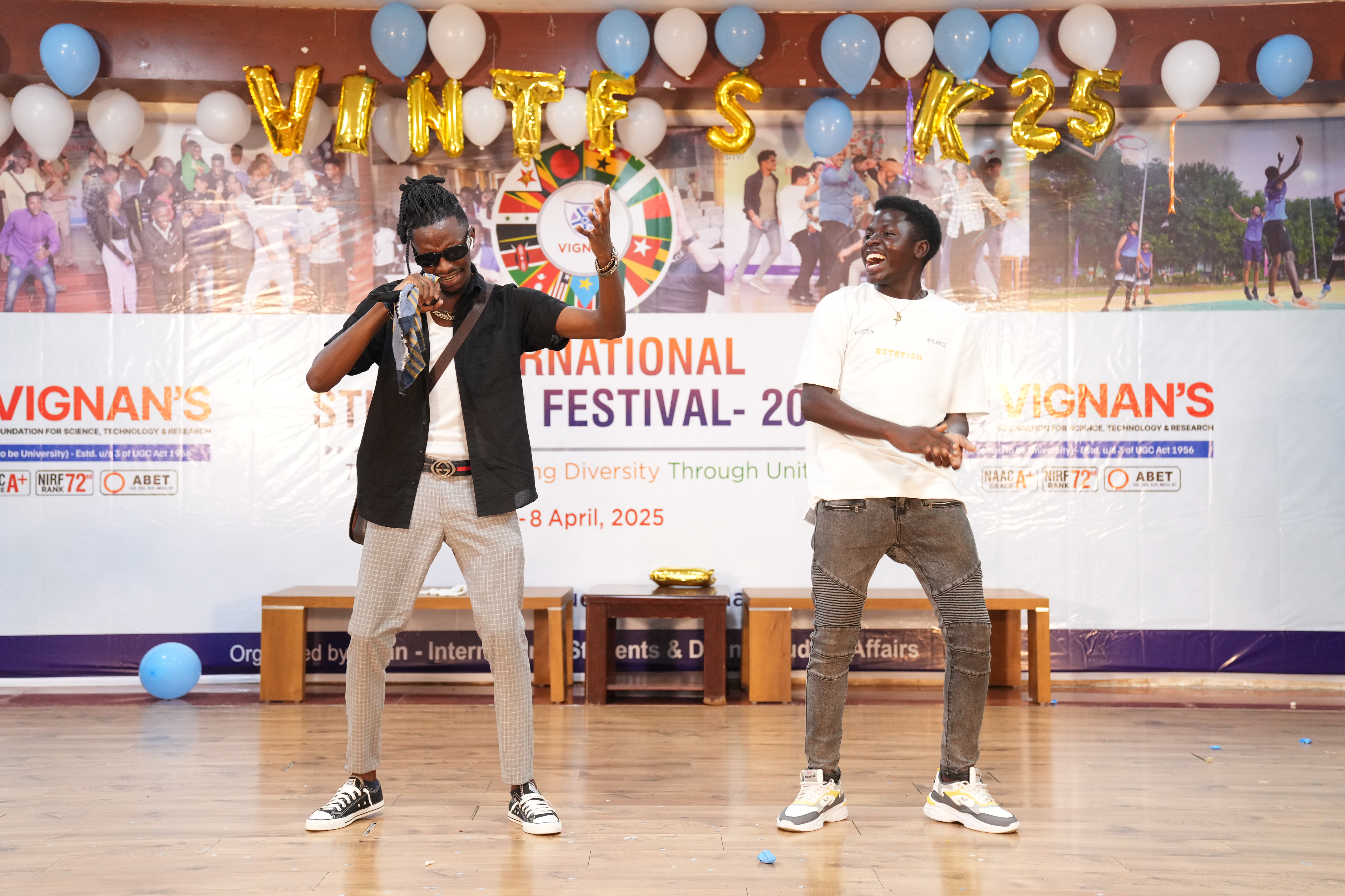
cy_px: 448
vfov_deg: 29.9
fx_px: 1681
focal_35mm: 45
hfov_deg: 43.6
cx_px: 672
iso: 2500
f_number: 2.8
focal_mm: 45
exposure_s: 1/160
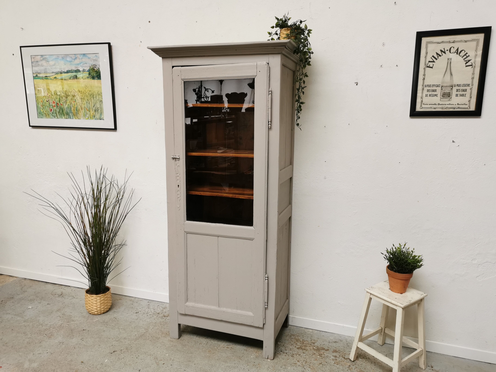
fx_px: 387
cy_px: 186
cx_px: 248
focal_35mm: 27
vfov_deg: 51.4
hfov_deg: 65.3
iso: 160
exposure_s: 1/100
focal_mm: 5.58
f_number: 1.8
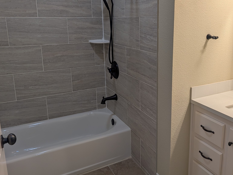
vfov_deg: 44.0
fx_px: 216
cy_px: 68
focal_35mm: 32
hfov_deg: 55.9
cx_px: 150
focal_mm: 6.9
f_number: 1.68
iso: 54
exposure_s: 1/60
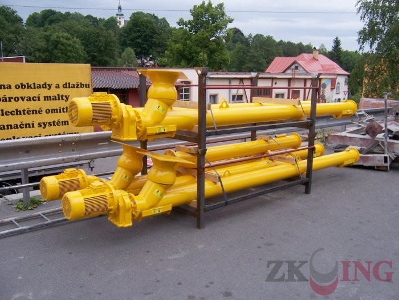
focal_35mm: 33
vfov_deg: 42.9
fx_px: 380
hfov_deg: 55.4
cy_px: 150
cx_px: 200
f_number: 3.4
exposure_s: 1/180
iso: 80
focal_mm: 5.5
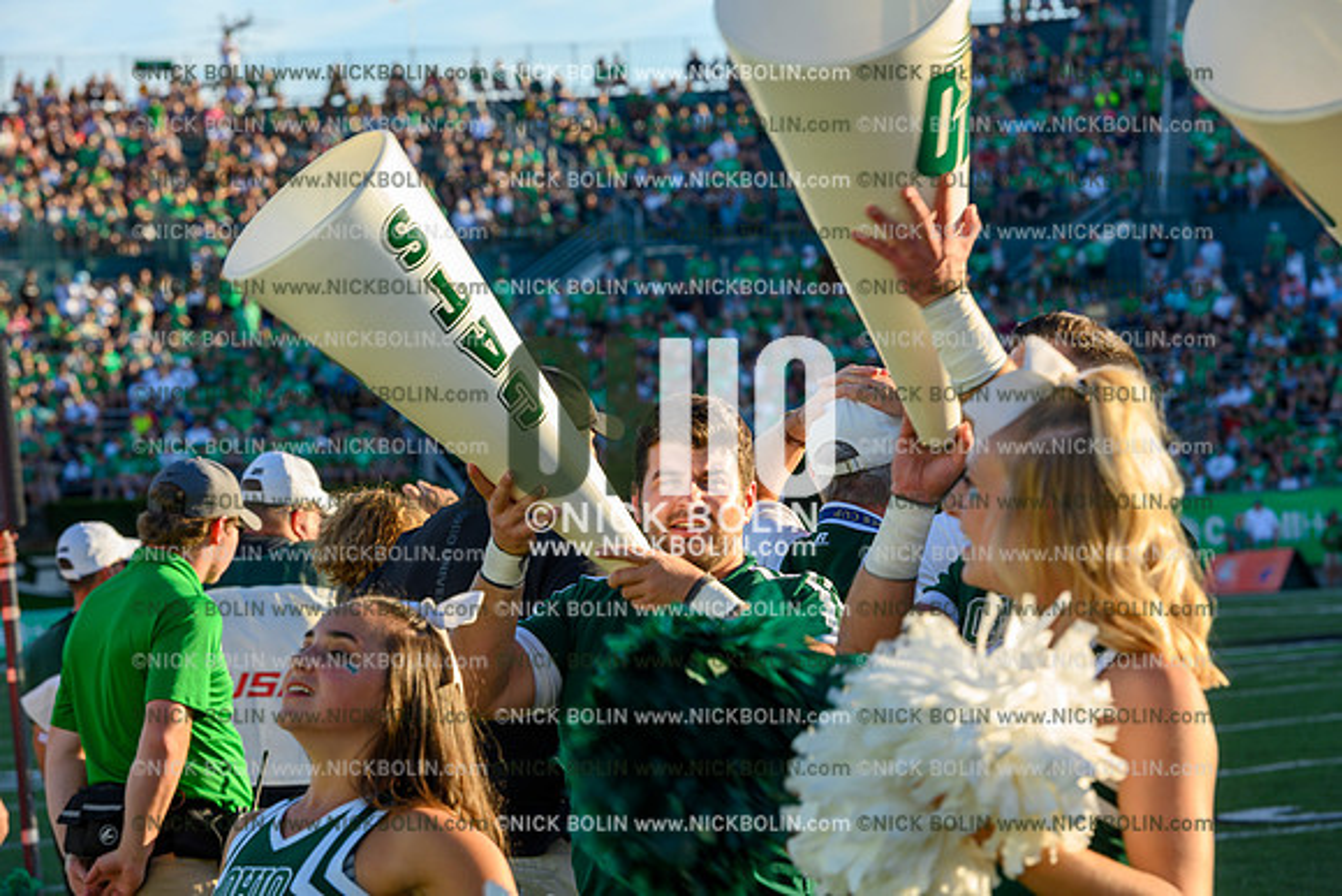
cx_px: 671
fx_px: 5406
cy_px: 448
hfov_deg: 14.2
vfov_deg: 9.5
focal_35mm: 145
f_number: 8
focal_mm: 145
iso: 160
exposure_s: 1/125
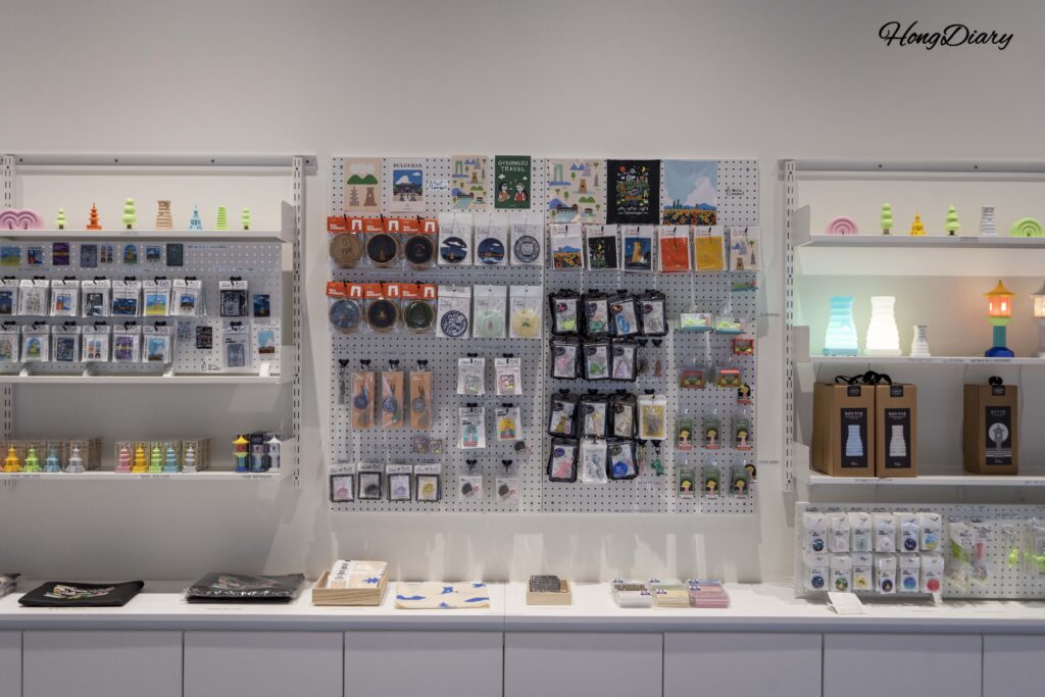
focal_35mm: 42
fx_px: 1219
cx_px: 522
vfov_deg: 31.9
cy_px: 348
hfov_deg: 46.4
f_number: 5.6
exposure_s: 1/160
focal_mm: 42
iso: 800
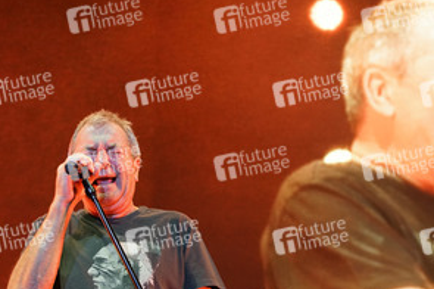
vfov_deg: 12.7
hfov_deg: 19.1
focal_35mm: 107
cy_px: 201
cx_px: 271
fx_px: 1288
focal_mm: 70
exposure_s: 1/320
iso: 1600
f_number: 5.6
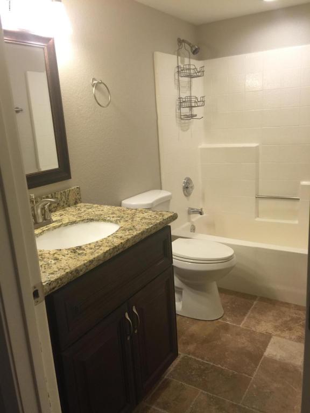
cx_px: 155
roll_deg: +3.7
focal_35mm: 29
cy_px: 206
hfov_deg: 48.2
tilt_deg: -12.2
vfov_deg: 61.7
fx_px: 346
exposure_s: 1/30
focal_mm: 4.15
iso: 40
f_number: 2.2
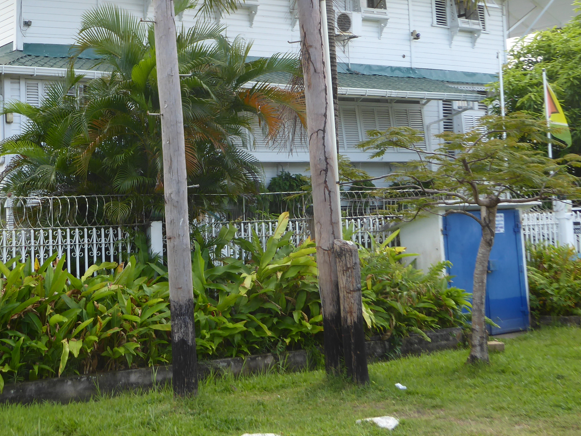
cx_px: 168
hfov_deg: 30.4
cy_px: 117
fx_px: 1057
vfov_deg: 23.1
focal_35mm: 63
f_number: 3.7
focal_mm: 6.7
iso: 80
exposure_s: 1/160
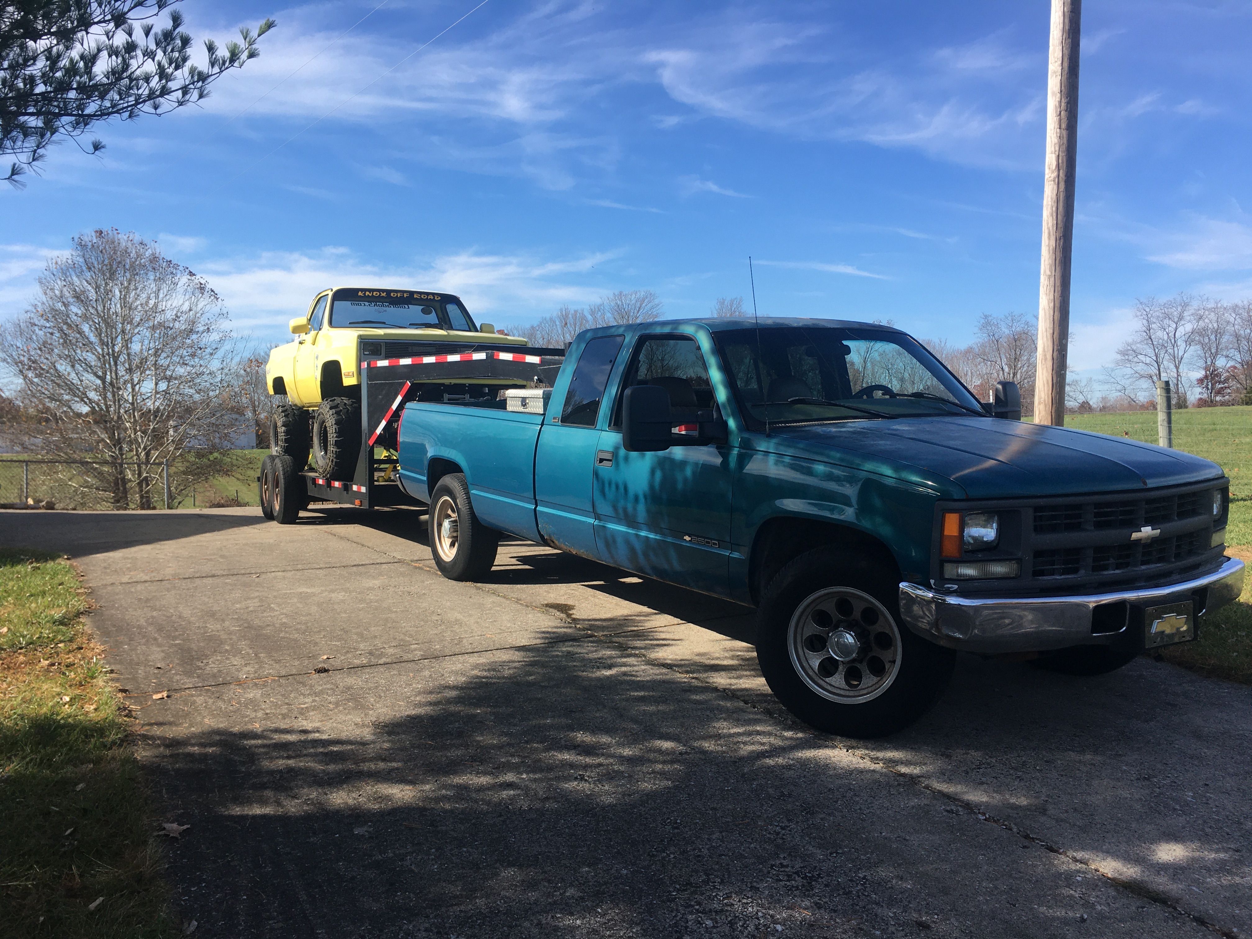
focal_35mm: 29
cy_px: 470
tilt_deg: -1.2
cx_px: 626
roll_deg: -0.1
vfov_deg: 48.2
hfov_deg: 61.7
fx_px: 1049
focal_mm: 4.15
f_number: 2.2
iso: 25
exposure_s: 1/916
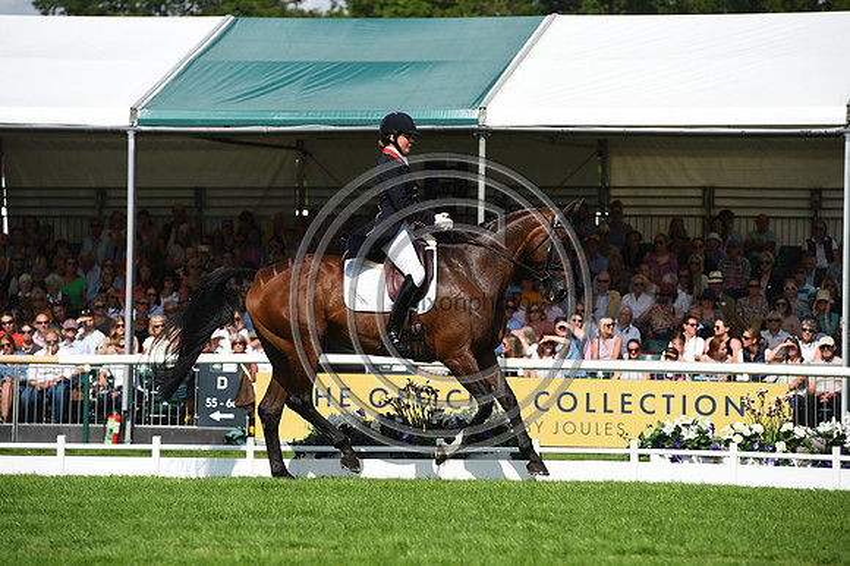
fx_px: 4719
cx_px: 425
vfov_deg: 6.9
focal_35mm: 200
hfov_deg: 10.3
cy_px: 283
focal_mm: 200
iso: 180
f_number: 6.3
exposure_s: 1/1250
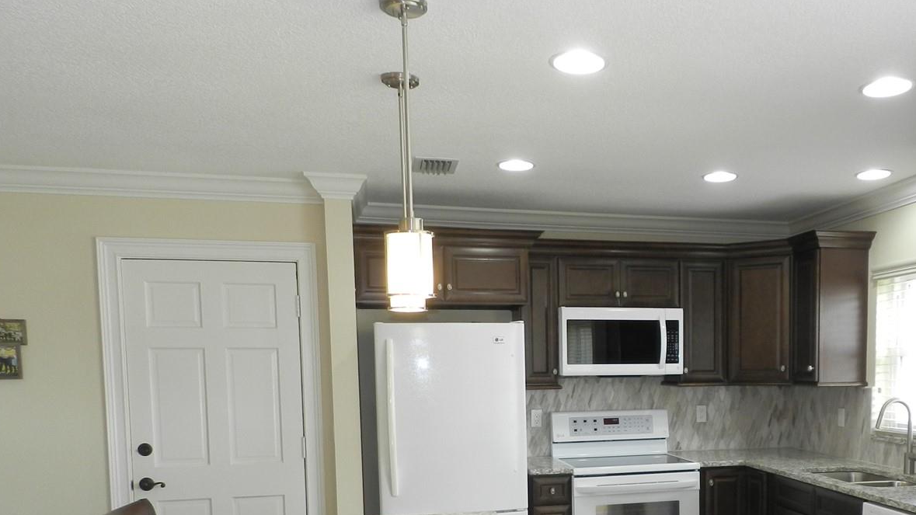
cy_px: 438
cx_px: 615
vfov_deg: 33.3
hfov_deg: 56.7
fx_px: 826
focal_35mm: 34
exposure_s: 1/30
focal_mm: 4
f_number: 3.4
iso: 160
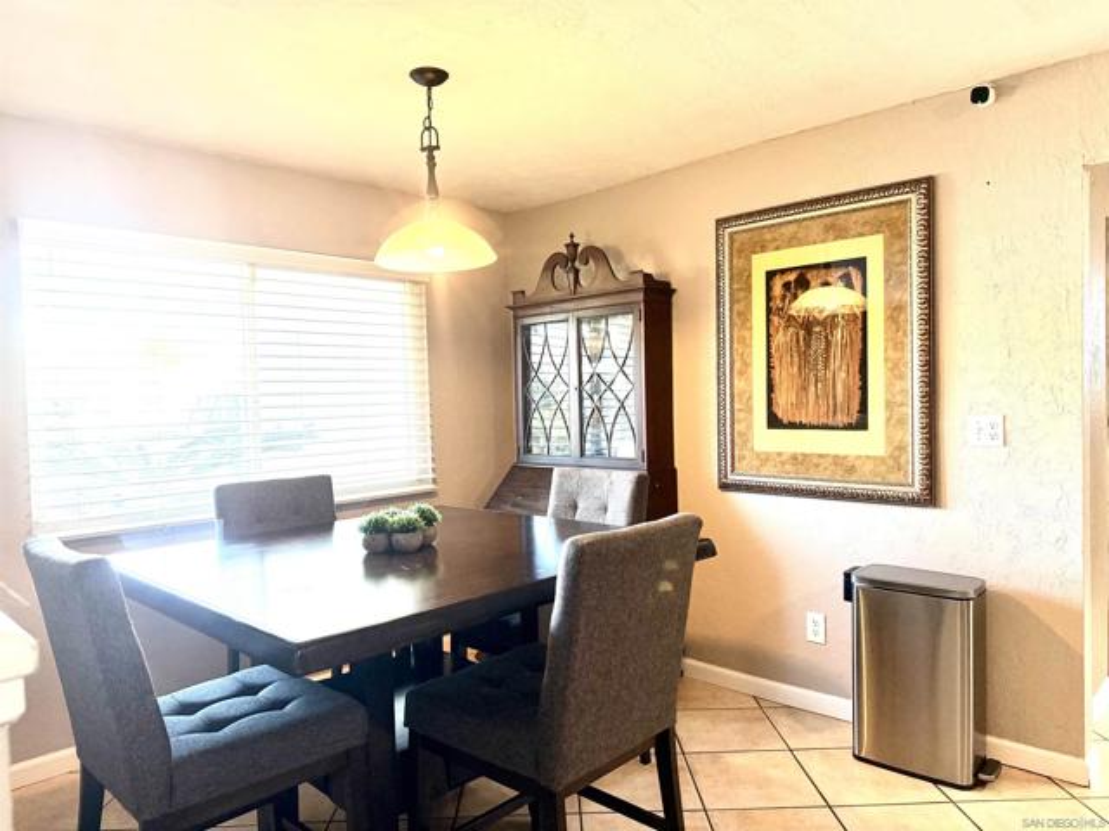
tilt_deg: -1.0
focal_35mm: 24
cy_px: 416
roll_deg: +1.4
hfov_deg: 71.6
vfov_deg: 56.8
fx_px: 769
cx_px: 554
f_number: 1.78
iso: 250
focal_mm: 6.76
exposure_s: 1/120
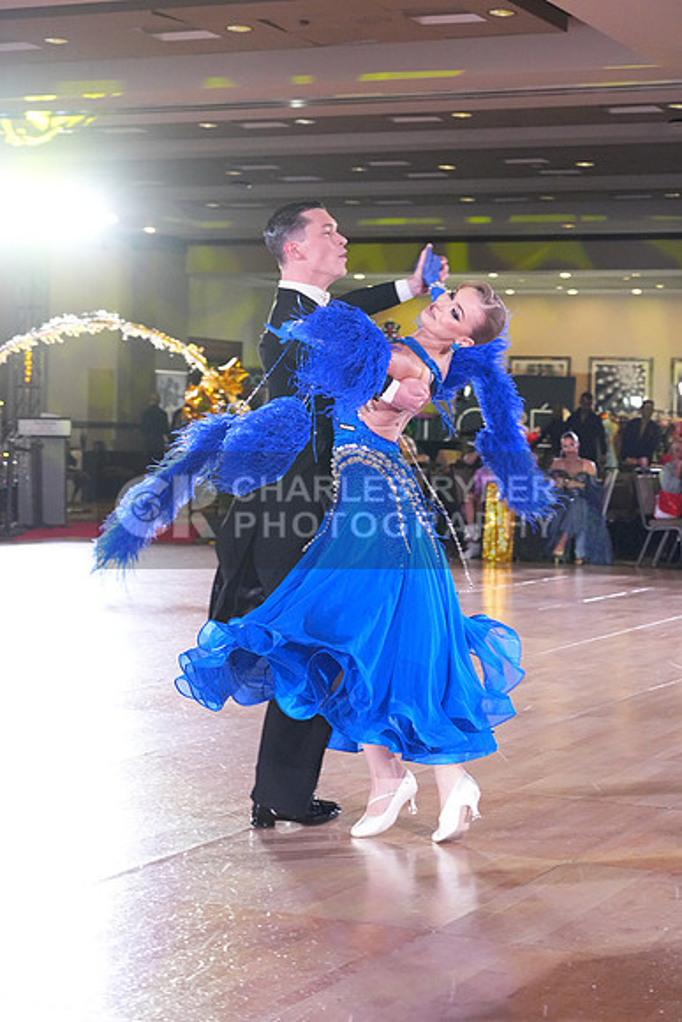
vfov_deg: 28.8
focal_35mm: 70
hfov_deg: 19.5
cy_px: 511
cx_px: 341
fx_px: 1988
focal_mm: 70
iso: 8000
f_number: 5
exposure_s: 1/400
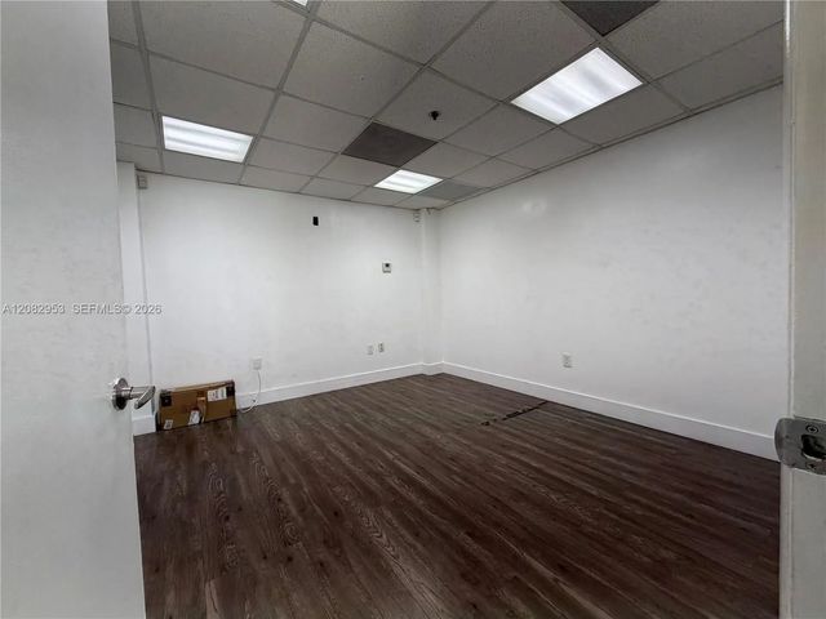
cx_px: 413
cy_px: 310
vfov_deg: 85.7
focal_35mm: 14
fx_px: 334
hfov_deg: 102.1
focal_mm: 2.22
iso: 64
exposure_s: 1/120
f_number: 2.2
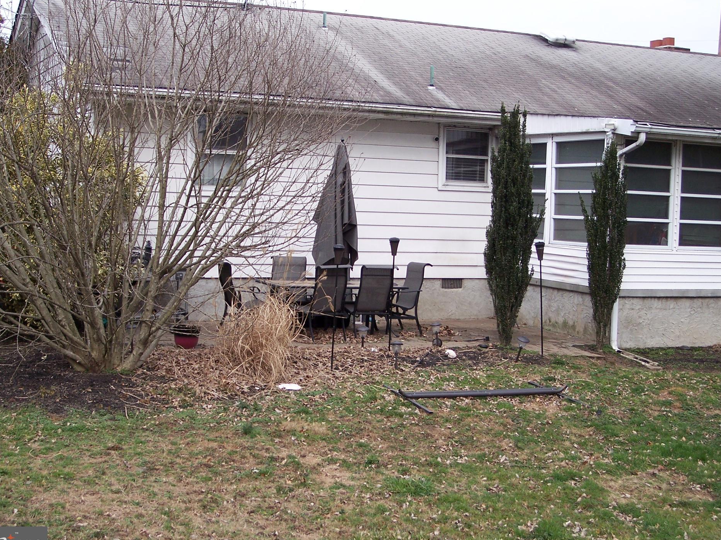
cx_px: 346
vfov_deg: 25.7
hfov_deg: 33.8
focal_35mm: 57
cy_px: 262
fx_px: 1187
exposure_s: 1/250
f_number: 4
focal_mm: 10.7
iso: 100
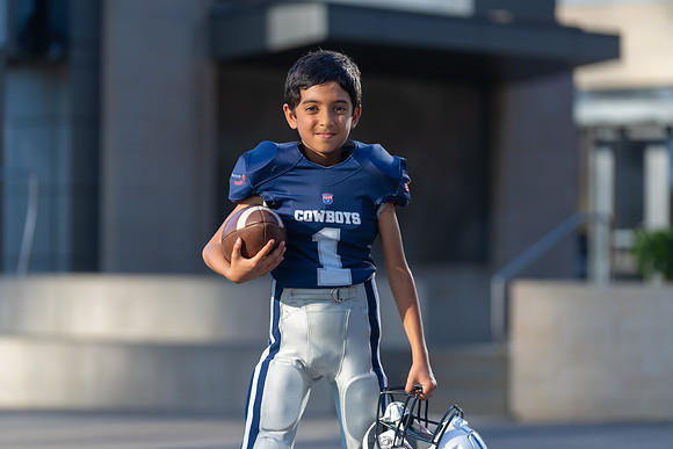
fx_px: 2879
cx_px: 336
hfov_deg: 13.3
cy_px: 224
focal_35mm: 154
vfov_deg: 8.9
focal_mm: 154
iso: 100
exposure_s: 1/640
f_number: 3.2
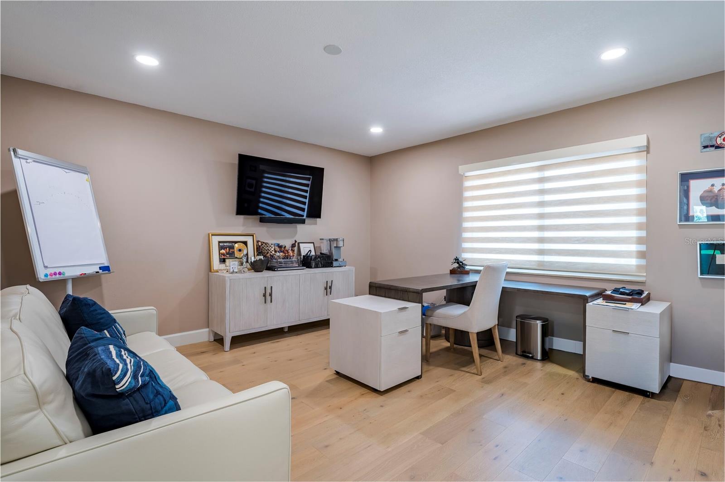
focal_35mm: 18
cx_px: 362
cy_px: 241
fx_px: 352
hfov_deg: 91.7
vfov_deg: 68.8
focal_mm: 17.5
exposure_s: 1/25
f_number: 8
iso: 250
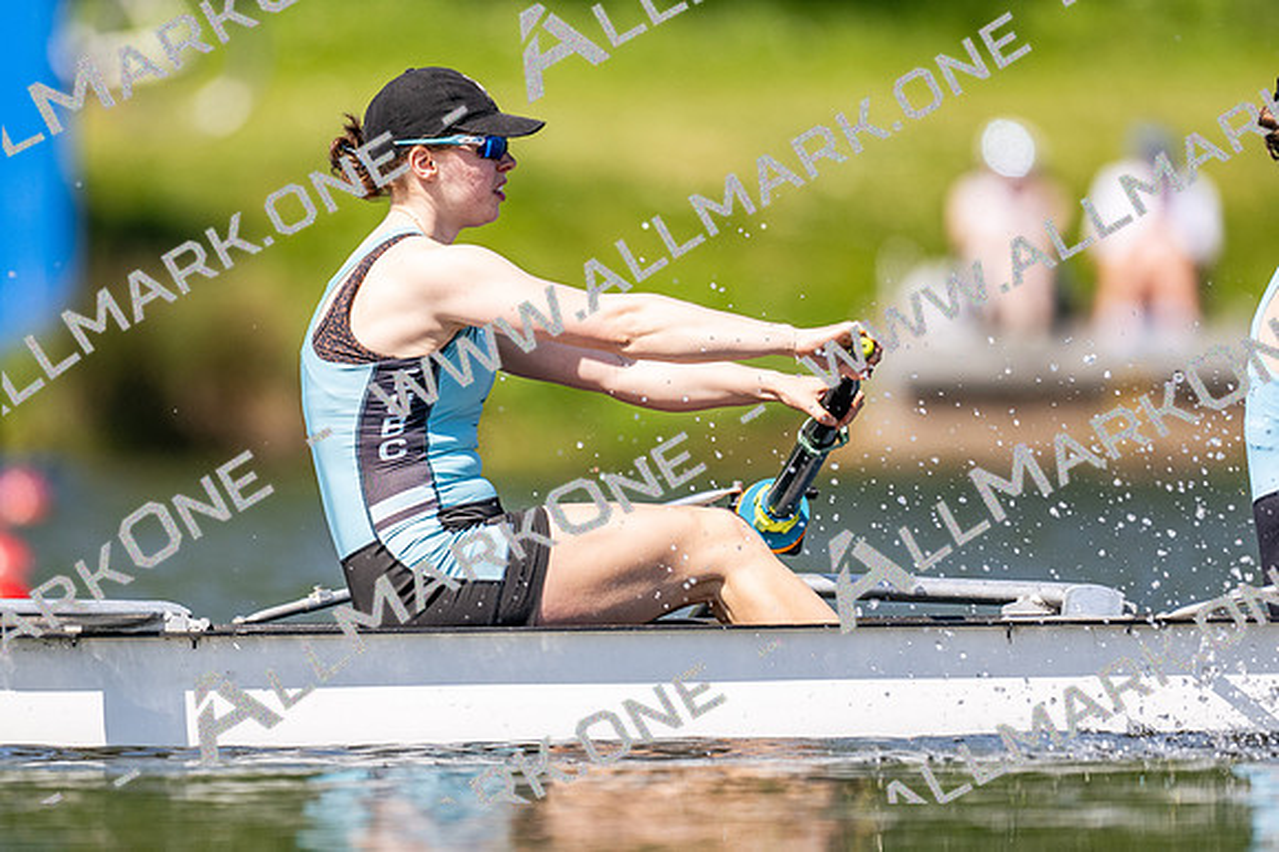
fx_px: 31956
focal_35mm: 900
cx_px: 640
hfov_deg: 2.3
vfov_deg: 1.5
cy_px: 426
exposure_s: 1/2500
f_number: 4
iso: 280
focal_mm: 600
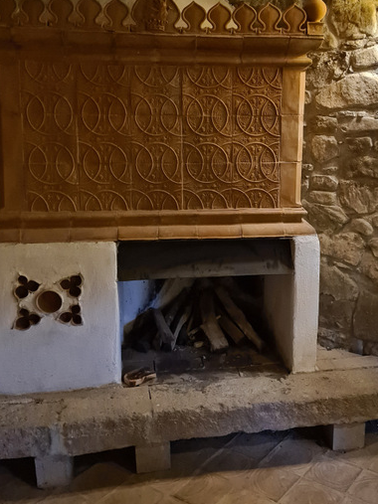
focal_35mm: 41
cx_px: 248
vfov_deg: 45.7
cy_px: 217
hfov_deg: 34.8
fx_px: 597
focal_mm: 5.4
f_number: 1.8
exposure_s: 1/25
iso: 1000
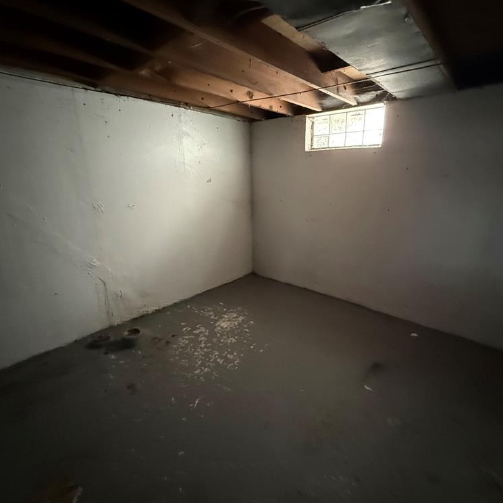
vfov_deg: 83.9
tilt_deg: -13.2
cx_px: 286
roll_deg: -1.3
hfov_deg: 83.5
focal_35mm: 17
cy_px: 244
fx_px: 279
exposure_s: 1/31
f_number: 2.2
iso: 1600
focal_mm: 2.22
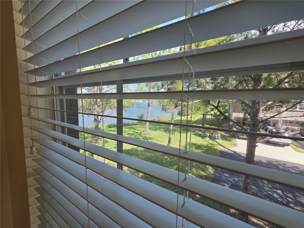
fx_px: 114
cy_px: 114
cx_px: 152
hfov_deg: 106.2
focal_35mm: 13
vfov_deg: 89.9
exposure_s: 1/269
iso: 40
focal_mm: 2.2
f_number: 1.9
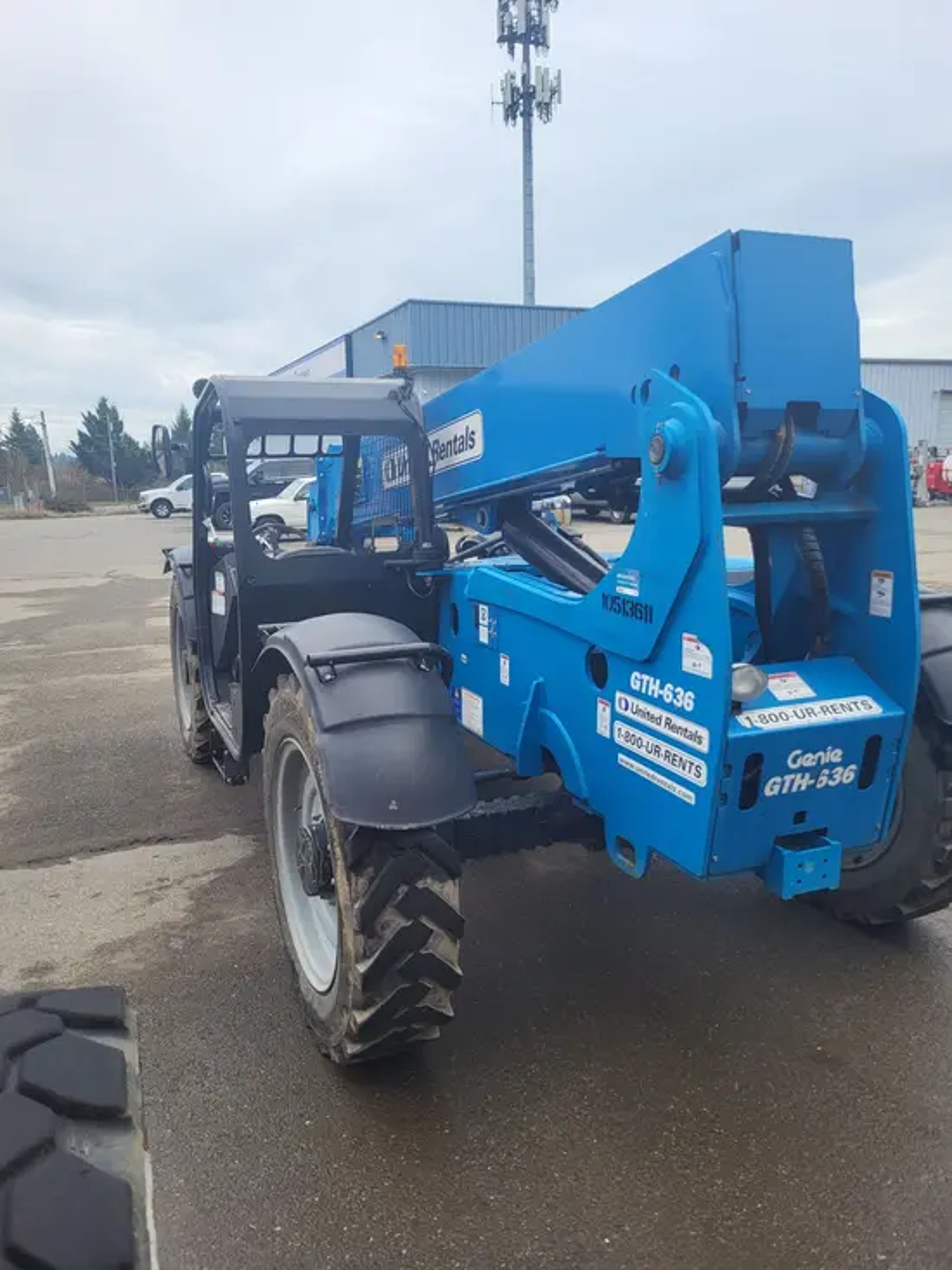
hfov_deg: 53.1
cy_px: 635
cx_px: 476
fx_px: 953
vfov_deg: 67.3
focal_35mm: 26
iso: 40
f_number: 1.8
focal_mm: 5.4
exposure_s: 1/481
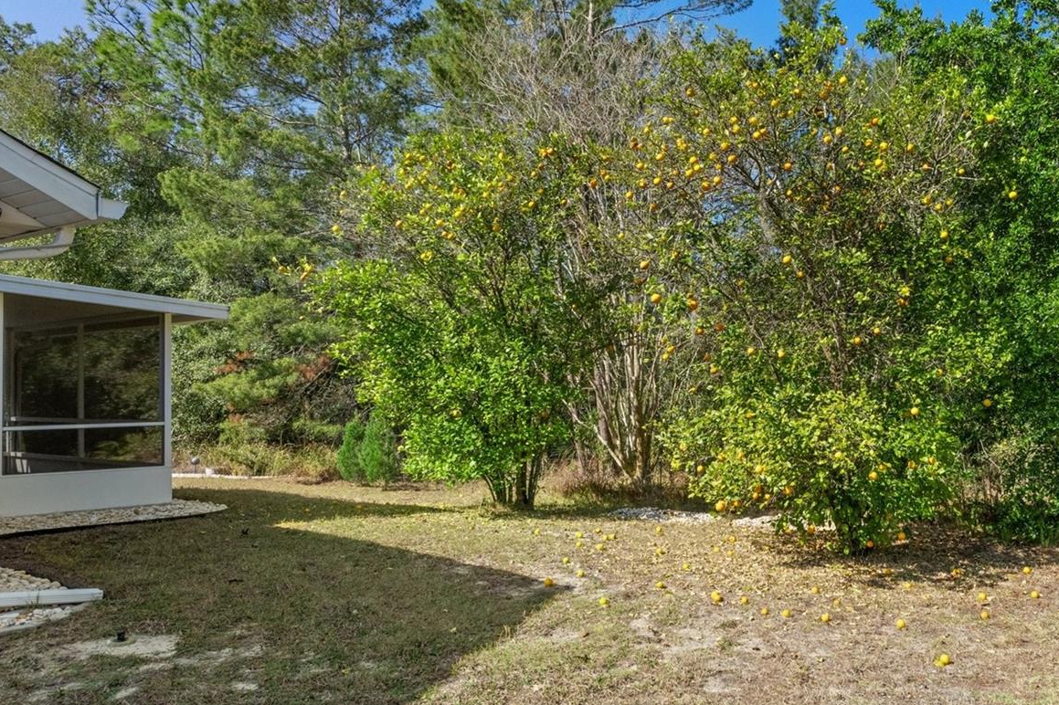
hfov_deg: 61.9
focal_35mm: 29
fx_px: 853
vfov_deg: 44.9
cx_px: 719
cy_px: 384
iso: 500
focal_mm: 14
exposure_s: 1/1250
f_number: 8
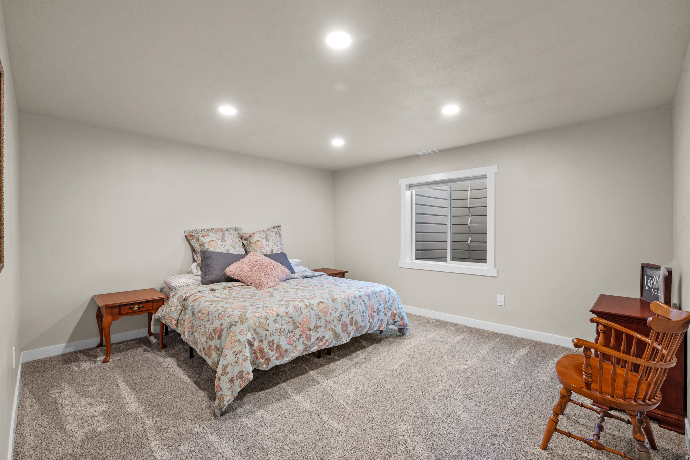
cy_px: 230
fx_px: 307
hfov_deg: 96.7
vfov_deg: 73.8
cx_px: 345
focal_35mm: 16
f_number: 8
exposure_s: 1/1.25
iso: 500
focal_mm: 16
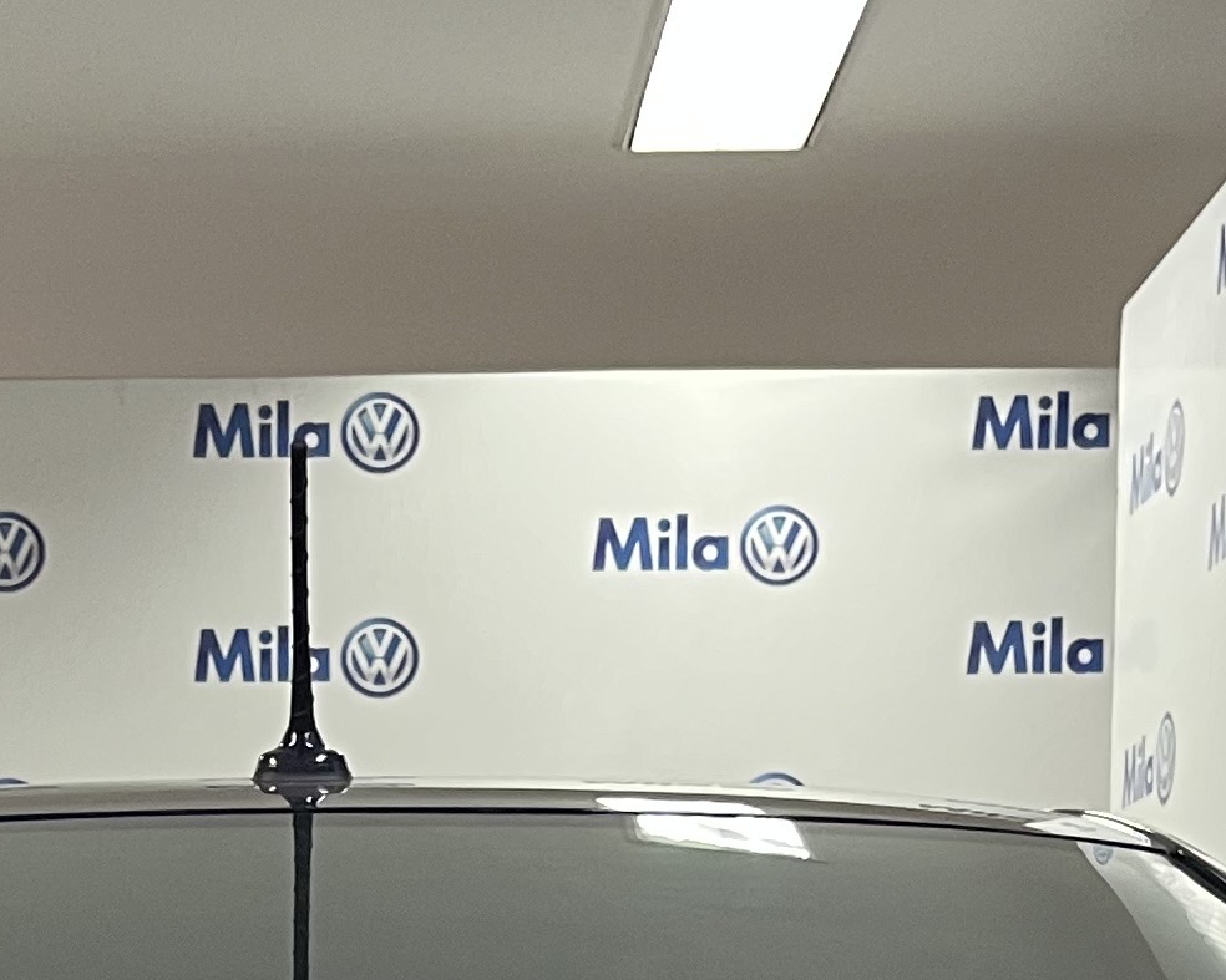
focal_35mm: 104
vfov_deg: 13.3
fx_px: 3773
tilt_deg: -8.4
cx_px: 289
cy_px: 1776
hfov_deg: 18.3
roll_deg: +0.3
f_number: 1.6
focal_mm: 5.1
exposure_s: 1/60
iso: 200
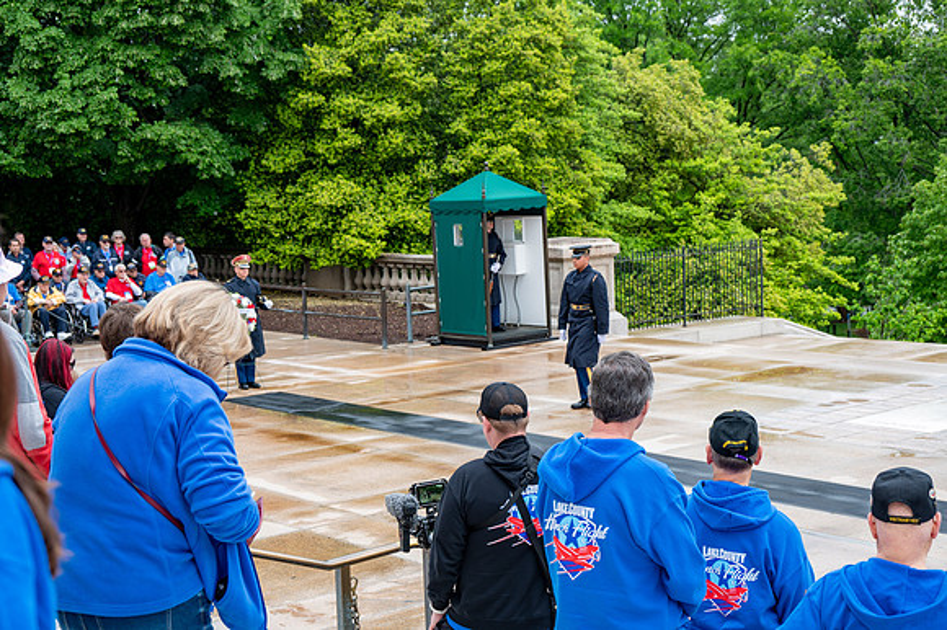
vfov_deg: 25.0
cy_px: 315
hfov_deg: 36.9
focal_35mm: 54
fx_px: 1420
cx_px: 474
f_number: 6.3
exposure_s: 1/100
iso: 180
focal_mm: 54
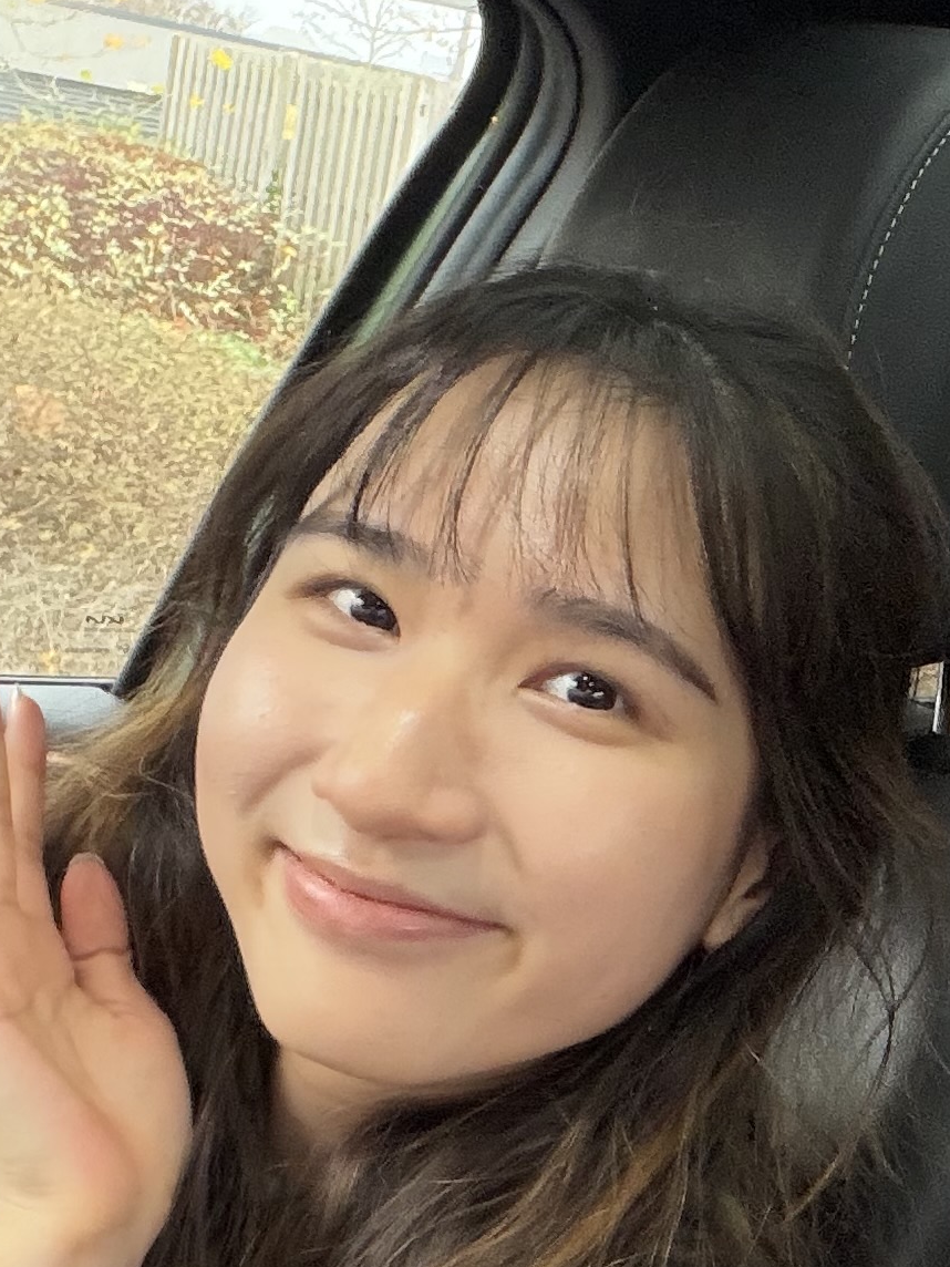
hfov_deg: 17.7
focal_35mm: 81
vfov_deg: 24.1
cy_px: 680
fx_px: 2964
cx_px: 1002
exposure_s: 1/60
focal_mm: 2.71
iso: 160
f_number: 1.9
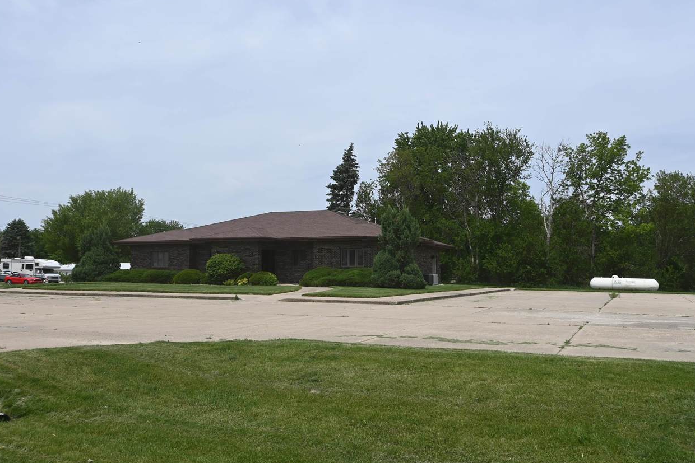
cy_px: 234
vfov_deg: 40.5
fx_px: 628
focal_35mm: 33
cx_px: 353
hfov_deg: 57.9
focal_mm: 21
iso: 100
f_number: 8
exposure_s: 1/500
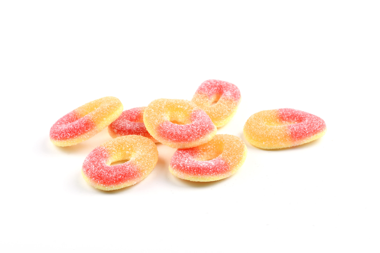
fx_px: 792
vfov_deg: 18.2
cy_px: 126
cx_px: 190
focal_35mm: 75
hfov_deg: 27.0
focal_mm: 50
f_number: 16
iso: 250
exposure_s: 1/6
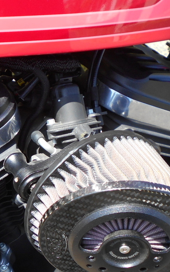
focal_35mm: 69
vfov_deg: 29.7
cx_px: 35
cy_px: 165
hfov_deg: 18.7
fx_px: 511
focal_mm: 5.8
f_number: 3.6
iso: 100
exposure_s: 1/250
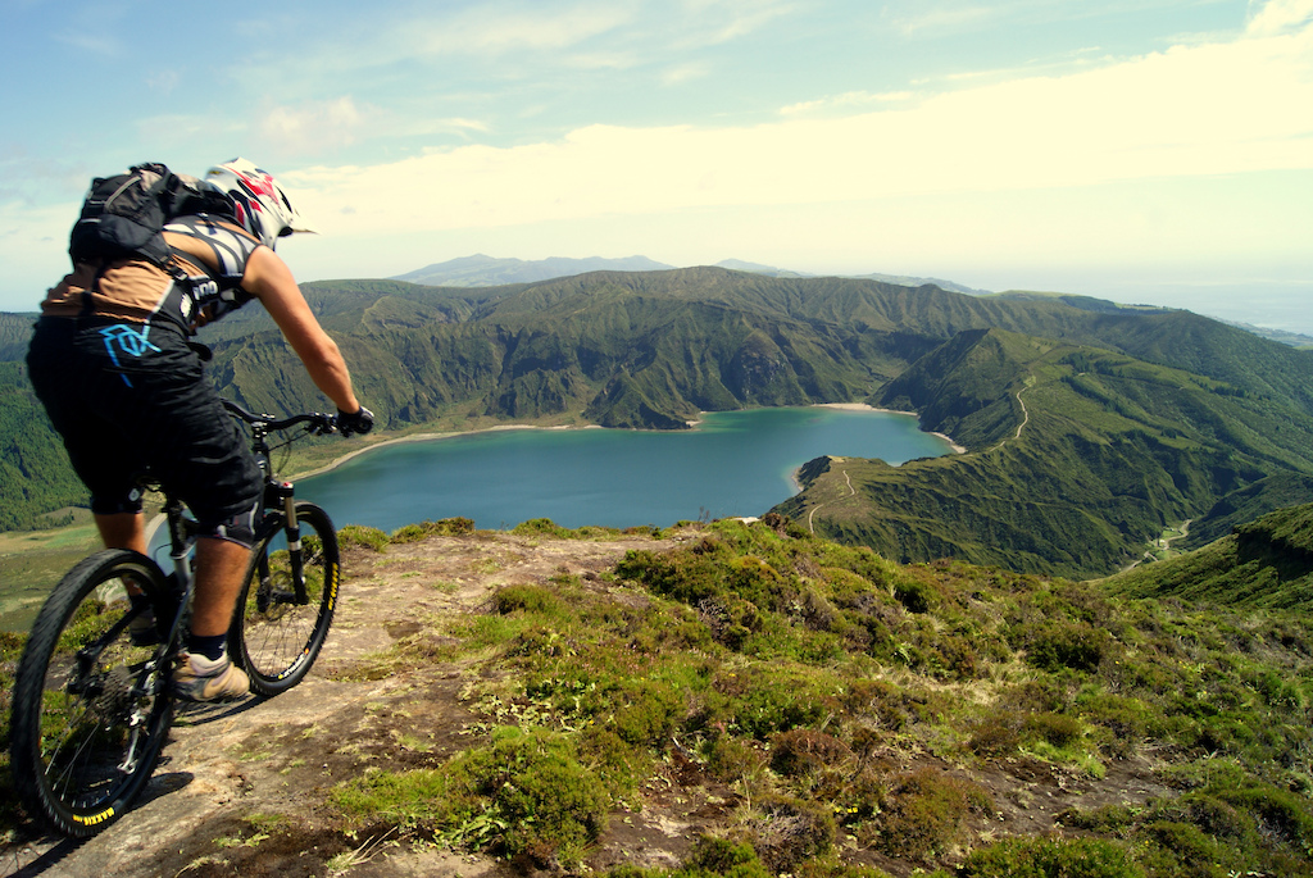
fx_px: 986
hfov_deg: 67.3
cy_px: 439
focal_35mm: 27
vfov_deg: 48.0
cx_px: 656
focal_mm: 18
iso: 100
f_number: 10
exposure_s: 1/125
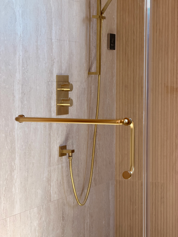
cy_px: 118
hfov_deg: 14.8
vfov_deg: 19.6
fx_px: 686
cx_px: 89
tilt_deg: -3.8
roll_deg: -0.5
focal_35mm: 100
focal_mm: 16.89
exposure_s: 1/120
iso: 100
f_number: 2.8
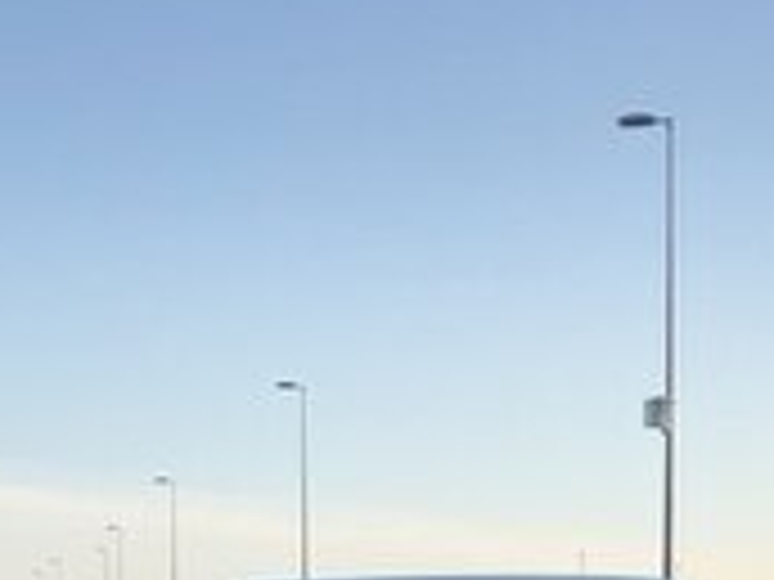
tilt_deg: -9.3
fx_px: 2482
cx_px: 472
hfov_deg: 17.7
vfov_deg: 12.2
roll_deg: -0.3
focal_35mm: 111
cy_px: 1050
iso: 20
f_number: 1.8
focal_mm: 3.99
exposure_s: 1/842
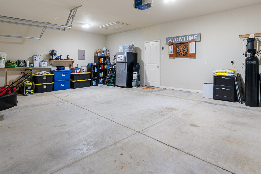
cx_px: 144
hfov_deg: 81.0
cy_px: 66
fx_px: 152
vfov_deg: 58.8
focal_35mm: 21
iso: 320
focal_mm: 16
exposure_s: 1
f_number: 7.1
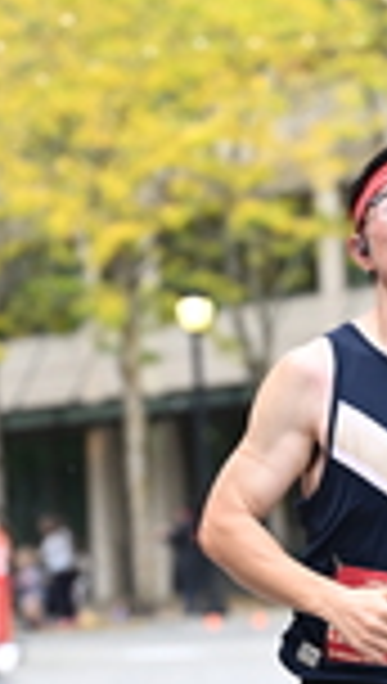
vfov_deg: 7.2
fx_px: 5431
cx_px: 425
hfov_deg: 4.1
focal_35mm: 299
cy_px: 562
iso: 1250
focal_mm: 79
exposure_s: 1/1250
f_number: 2.8
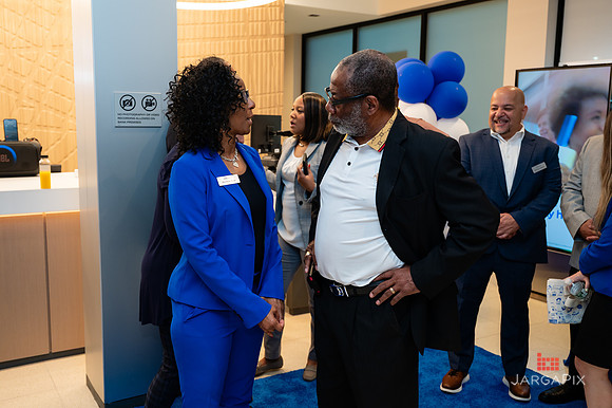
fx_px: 590
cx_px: 298
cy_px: 199
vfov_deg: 38.1
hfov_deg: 54.8
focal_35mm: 35
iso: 400
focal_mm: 33.5
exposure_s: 1/160
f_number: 4
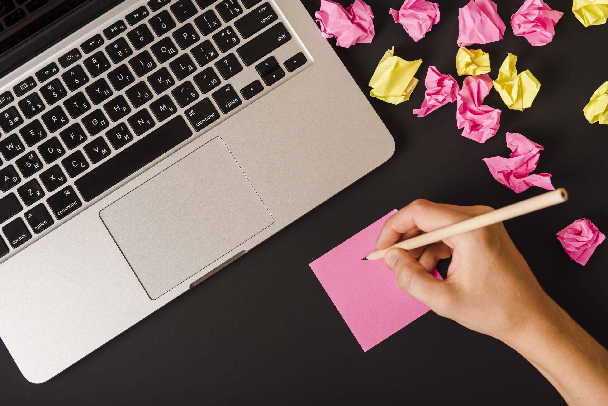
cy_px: 203
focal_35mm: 50
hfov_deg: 39.6
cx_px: 304
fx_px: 845
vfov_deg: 27.0
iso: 100
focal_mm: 50
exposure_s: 1/160
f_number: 5.6
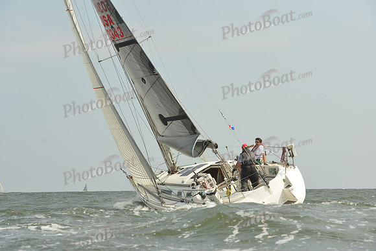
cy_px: 126
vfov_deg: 14.4
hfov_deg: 21.5
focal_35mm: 95
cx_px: 188
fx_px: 992
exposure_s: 1/1250
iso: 320
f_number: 8
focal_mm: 95
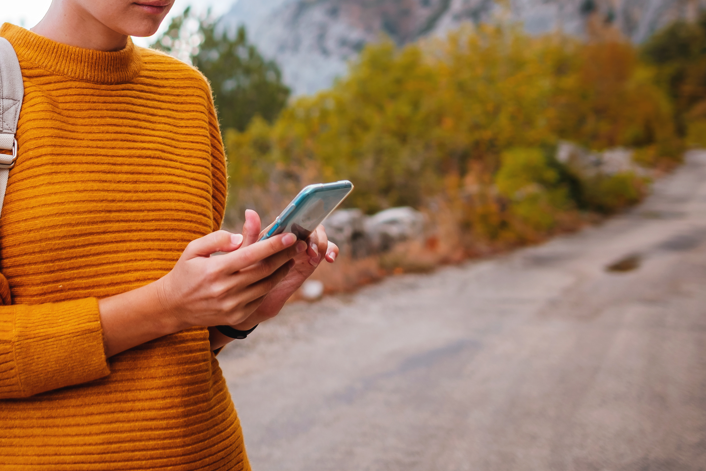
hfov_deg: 30.1
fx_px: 1294
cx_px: 192
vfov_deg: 20.3
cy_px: 69
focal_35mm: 66
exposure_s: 1/5000
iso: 400
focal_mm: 23
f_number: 2
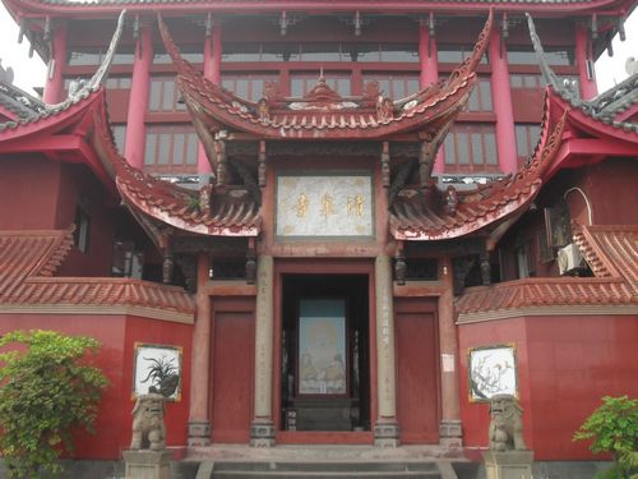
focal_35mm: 35
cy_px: 240
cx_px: 319
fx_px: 645
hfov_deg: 52.6
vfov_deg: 40.7
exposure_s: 1/125
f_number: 8.9
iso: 200
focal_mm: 6.2
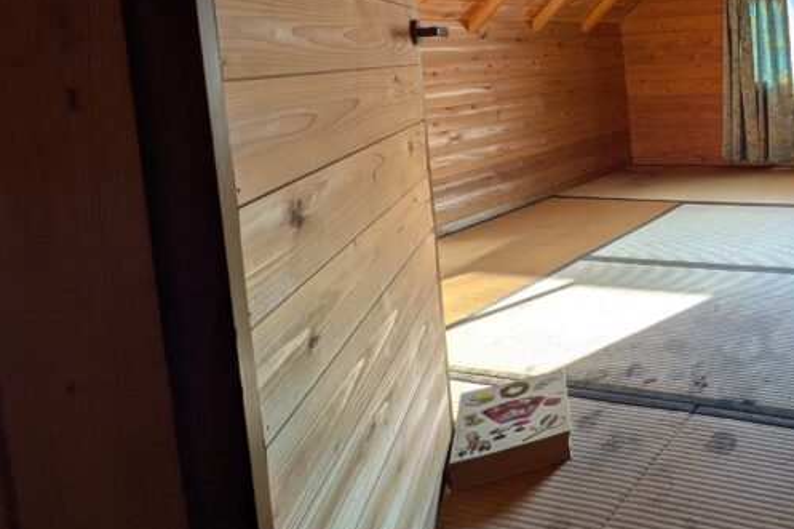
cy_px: 93
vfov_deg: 41.4
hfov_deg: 50.4
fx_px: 661
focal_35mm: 30
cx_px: 791
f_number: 2.2
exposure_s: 1/105
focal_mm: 1.83
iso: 53
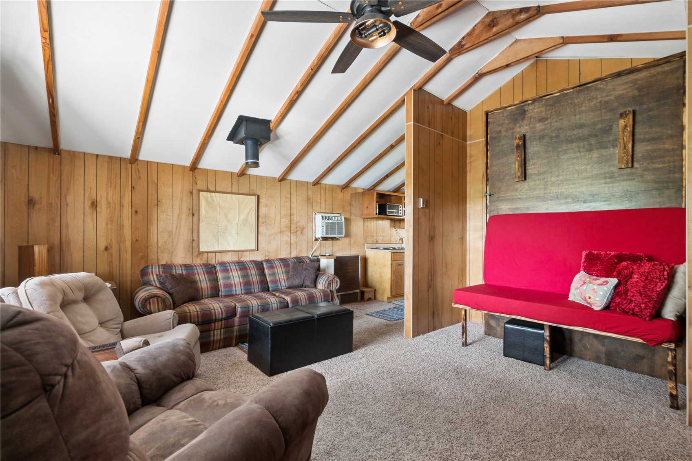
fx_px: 308
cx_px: 346
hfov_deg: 96.7
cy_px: 230
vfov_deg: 73.7
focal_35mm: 16
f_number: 10
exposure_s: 1/2.5
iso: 400
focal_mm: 16
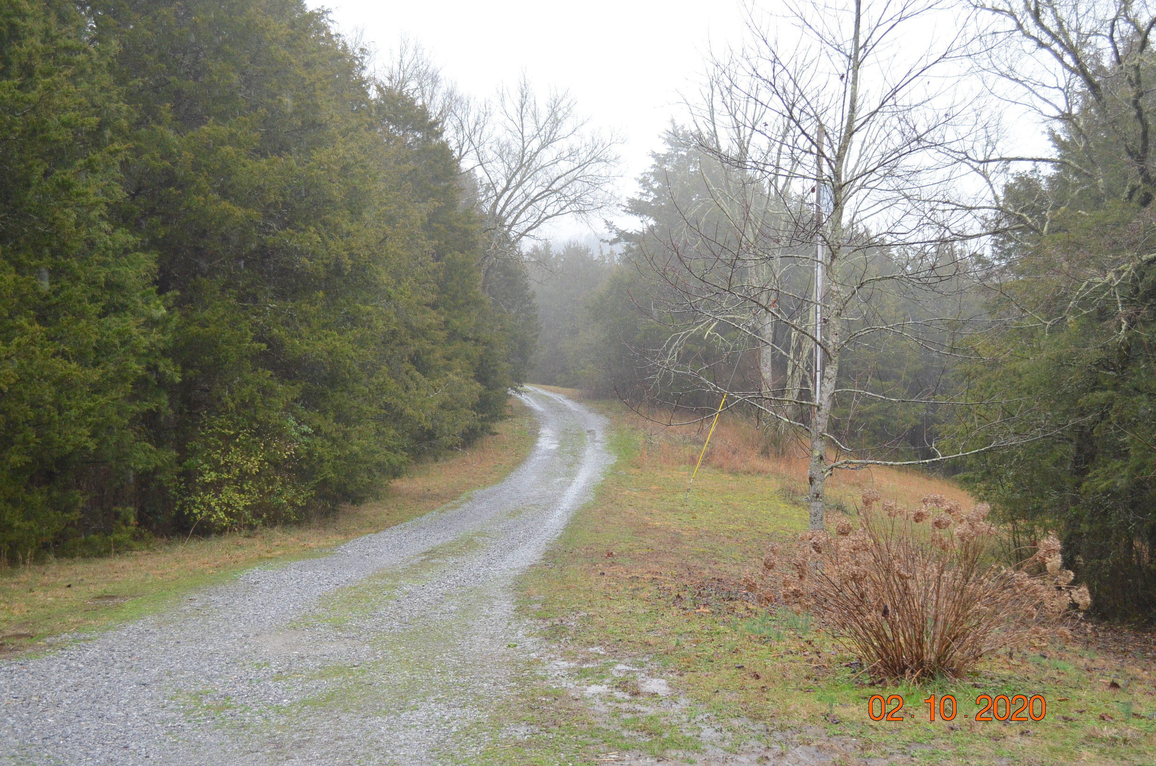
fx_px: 1346
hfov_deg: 46.5
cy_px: 383
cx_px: 578
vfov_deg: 31.8
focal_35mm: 42
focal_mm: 28
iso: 1400
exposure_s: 1/500
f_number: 4.5
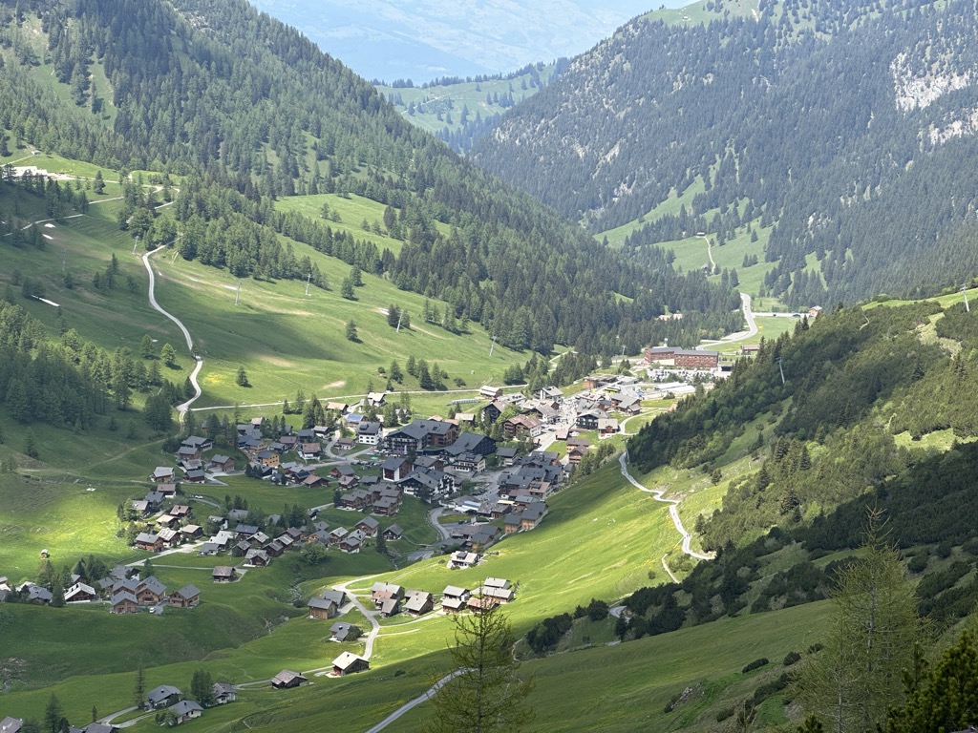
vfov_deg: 19.1
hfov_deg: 25.3
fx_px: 2175
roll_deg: +0.2
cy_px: 366
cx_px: 489
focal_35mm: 77
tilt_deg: -12.9
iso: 32
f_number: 2.8
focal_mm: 9
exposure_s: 1/388
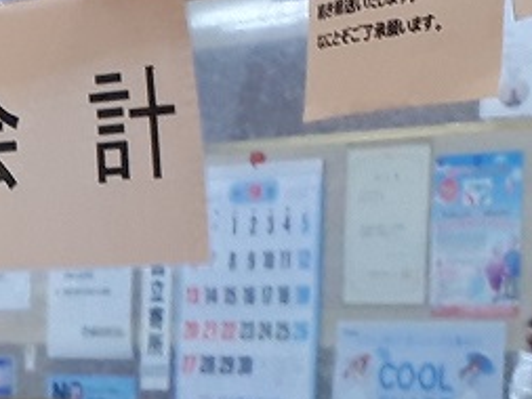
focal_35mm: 174
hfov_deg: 10.4
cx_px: -545
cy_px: 353
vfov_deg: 8.5
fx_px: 2675
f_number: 1.9
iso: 100
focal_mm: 3.6
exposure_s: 1/33
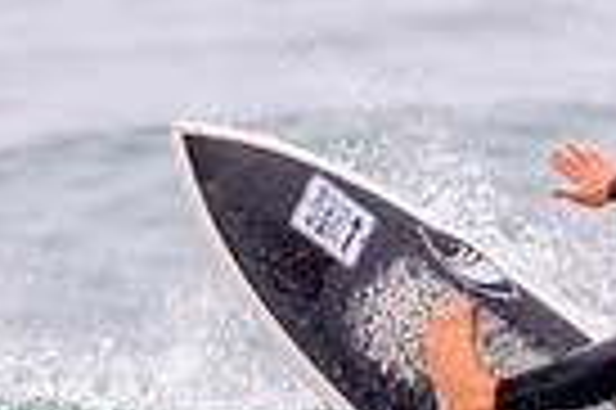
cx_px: 743
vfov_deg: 0.3
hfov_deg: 0.5
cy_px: 523
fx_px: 67081
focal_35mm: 3925
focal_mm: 800
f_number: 11
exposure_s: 1/2000
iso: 2200
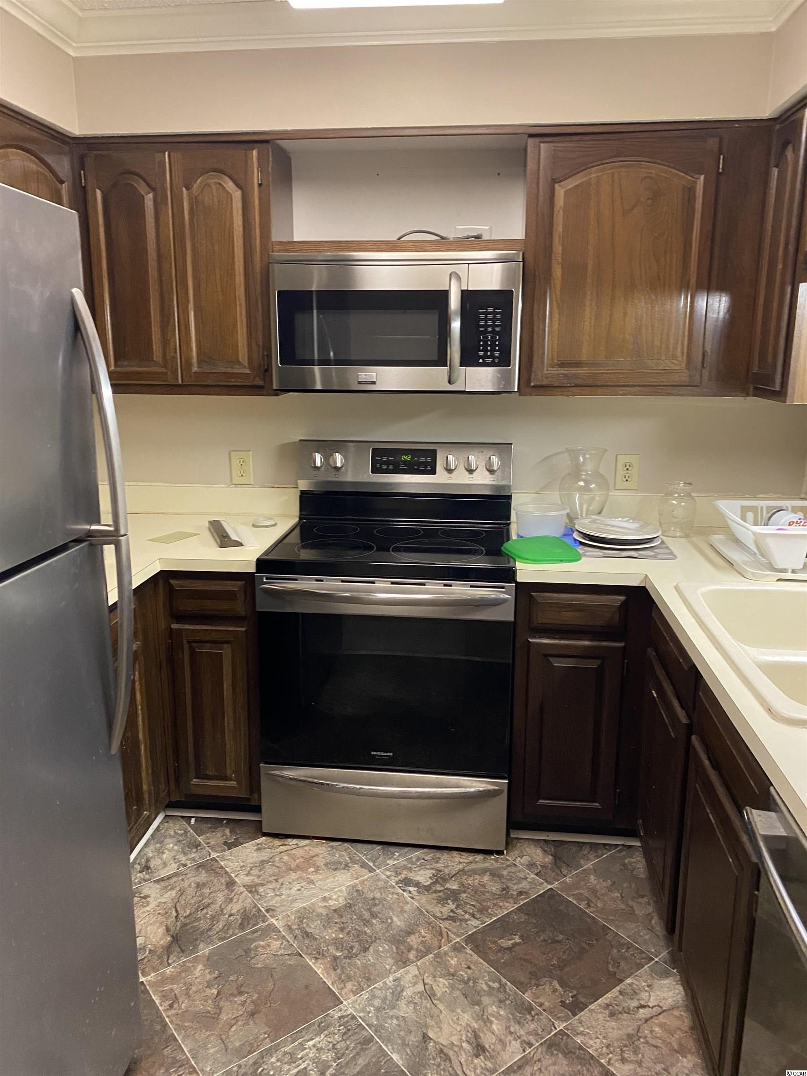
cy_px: 538
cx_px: 404
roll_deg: -3.1
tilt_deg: -13.1
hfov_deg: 53.1
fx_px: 808
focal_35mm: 26
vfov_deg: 67.3
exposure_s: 1/40
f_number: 1.8
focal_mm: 4.25
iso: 400
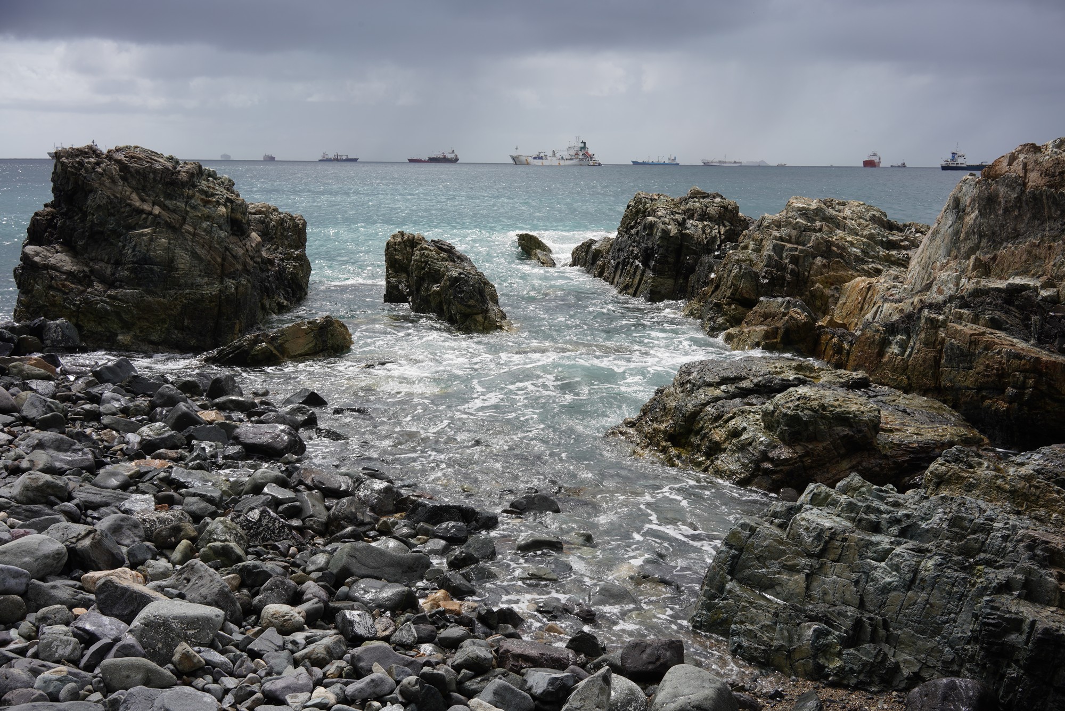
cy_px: 356
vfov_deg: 37.9
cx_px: 532
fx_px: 1035
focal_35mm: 35
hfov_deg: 54.4
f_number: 14
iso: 100
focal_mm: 35
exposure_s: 1/100
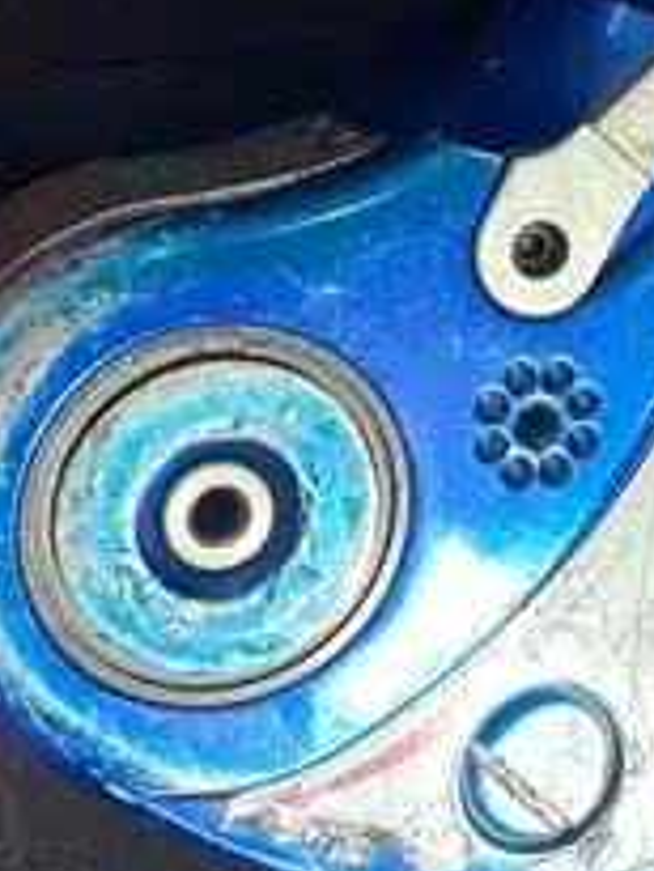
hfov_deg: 15.5
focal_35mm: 93
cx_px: 722
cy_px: 49
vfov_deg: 20.5
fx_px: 2340
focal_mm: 4.2
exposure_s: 1/60
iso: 400
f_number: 1.6
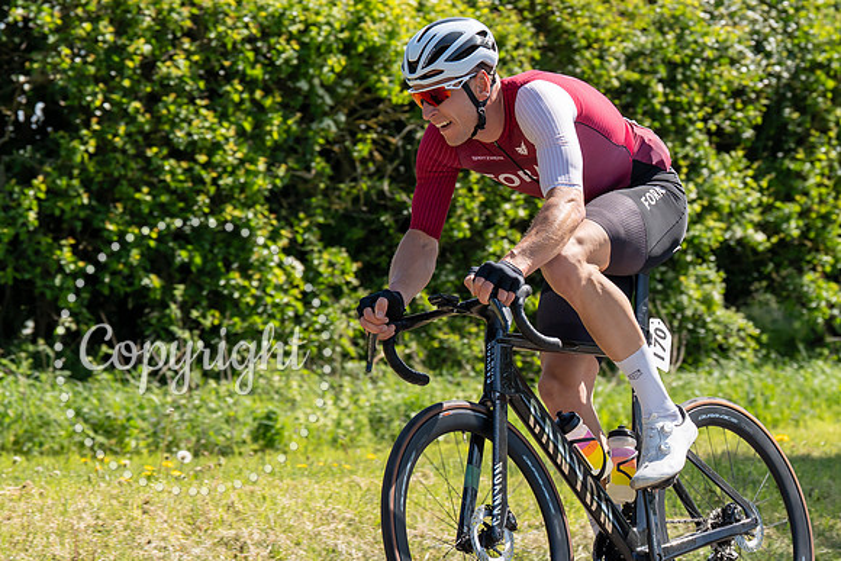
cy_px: 124
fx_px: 4973
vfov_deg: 6.5
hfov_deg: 9.7
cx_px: 403
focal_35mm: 213
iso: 200
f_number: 5.6
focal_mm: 112
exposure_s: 1/1000
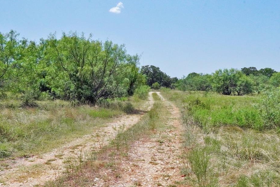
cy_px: 103
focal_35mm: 40
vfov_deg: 33.4
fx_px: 311
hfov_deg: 48.4
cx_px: 149
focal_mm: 24
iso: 6400
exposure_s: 1/4000
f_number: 18
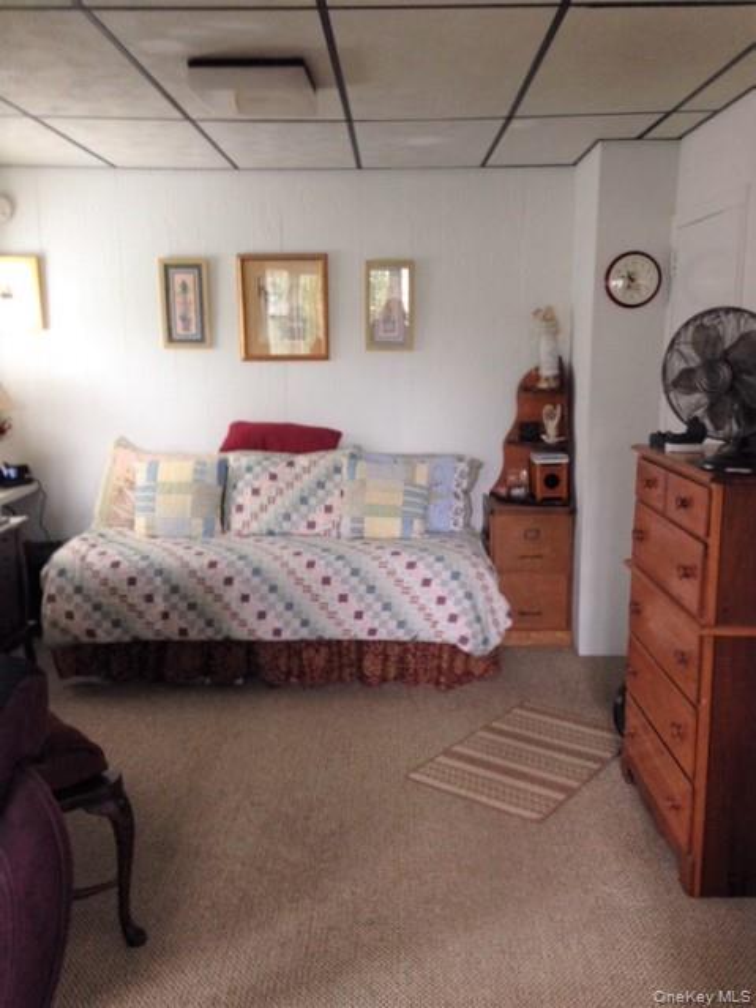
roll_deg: -0.7
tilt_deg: -10.4
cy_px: 504
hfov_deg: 42.9
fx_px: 961
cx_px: 378
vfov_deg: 55.4
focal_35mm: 33
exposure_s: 1/20
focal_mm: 4.12
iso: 160
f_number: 2.4
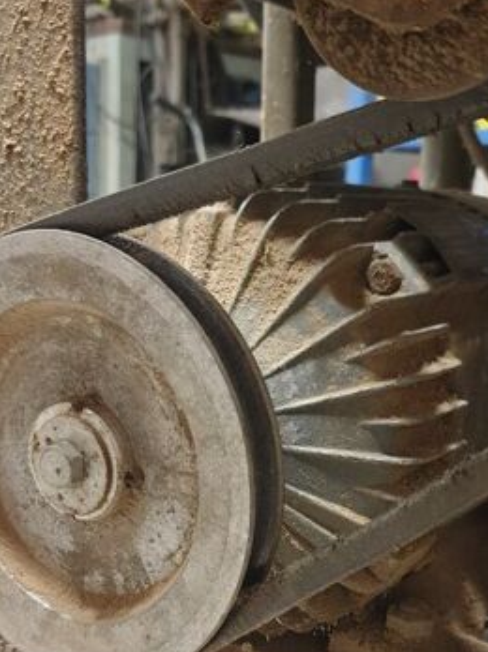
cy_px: 432
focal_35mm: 48
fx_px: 903
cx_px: 297
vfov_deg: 39.2
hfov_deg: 30.2
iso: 320
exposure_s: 1/17
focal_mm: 4.3
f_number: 1.5
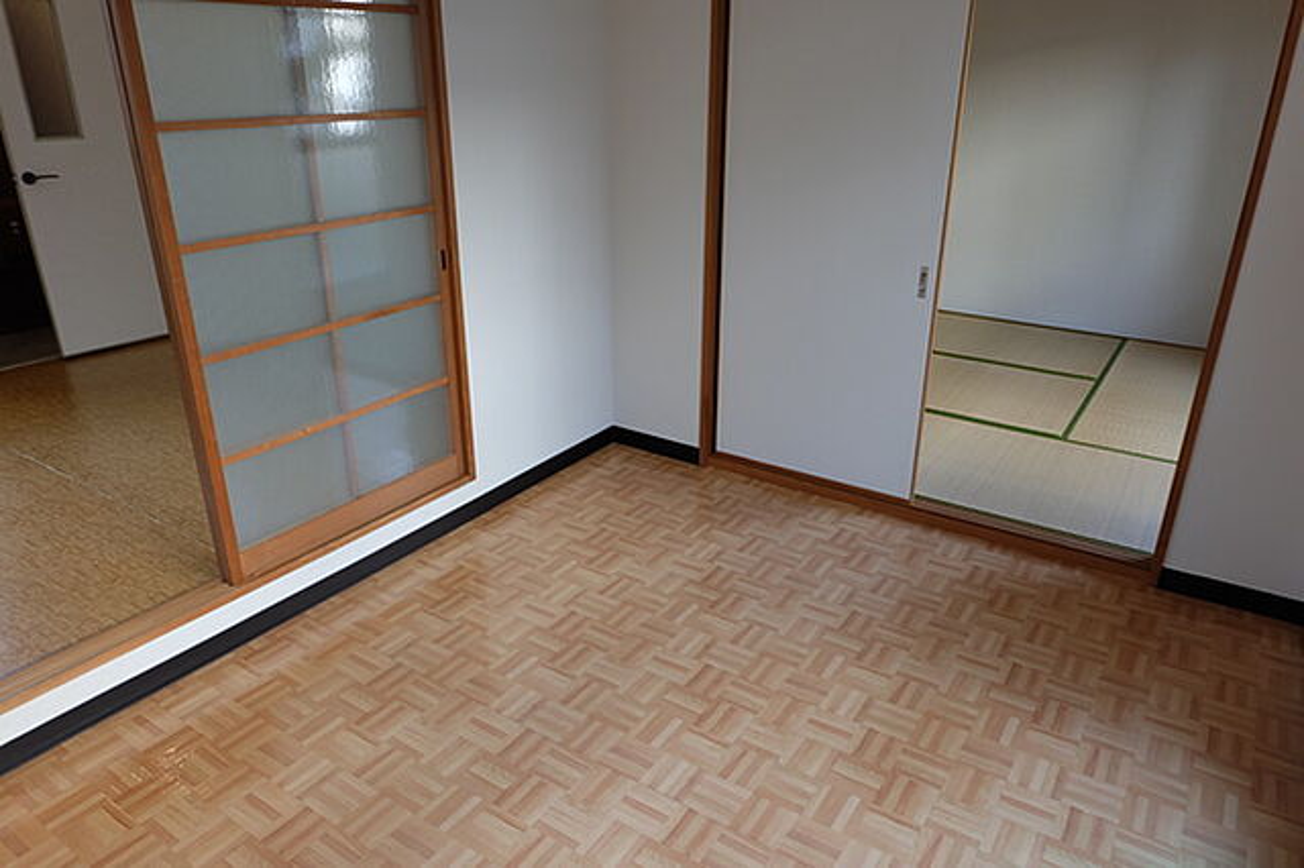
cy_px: 434
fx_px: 869
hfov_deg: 73.8
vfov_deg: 53.1
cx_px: 652
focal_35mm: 24
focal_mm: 16
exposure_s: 1/60
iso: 500
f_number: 3.5
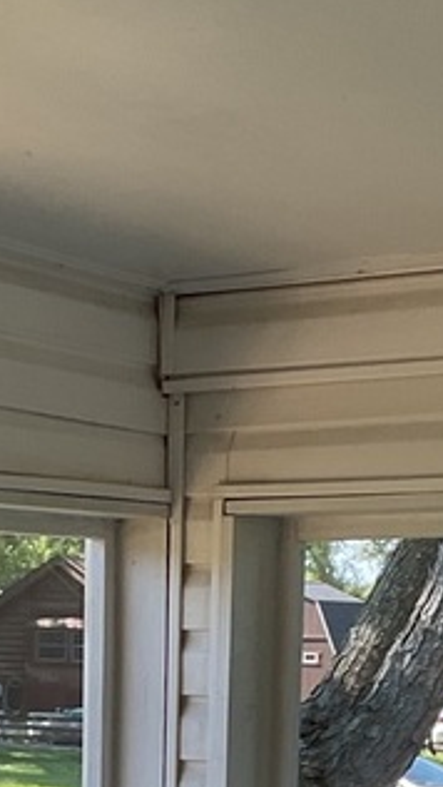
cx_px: -27
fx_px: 2253
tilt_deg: -5.4
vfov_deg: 19.0
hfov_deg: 11.1
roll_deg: +1.1
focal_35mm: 108
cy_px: 874
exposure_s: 1/120
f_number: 1.8
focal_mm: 3
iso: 16
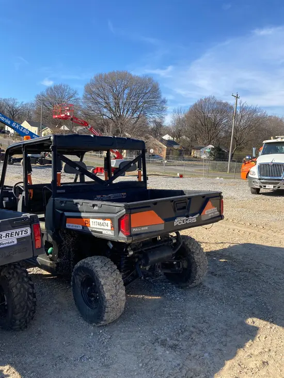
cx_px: 142
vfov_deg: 63.4
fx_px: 306
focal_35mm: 28
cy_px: 189
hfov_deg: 49.8
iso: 20
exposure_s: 1/1056
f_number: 1.8
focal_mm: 3.99
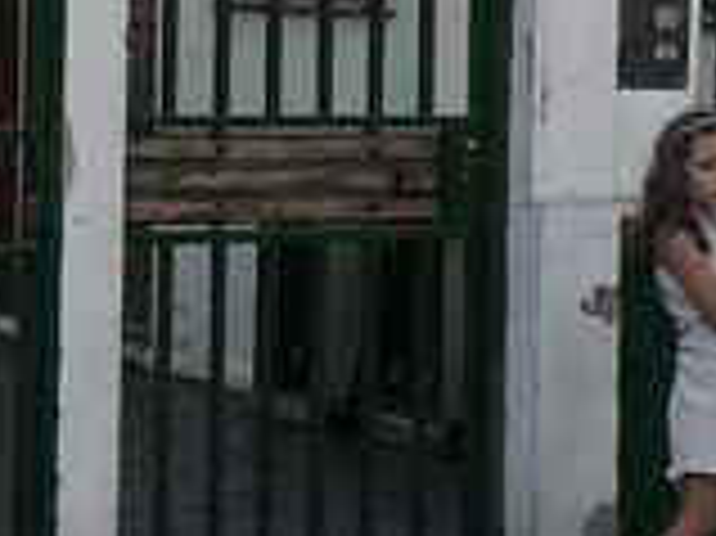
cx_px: 901
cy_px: -374
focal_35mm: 225
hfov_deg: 8.7
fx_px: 4650
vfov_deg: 6.5
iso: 100
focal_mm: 6.3
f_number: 3.2
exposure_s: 1/125
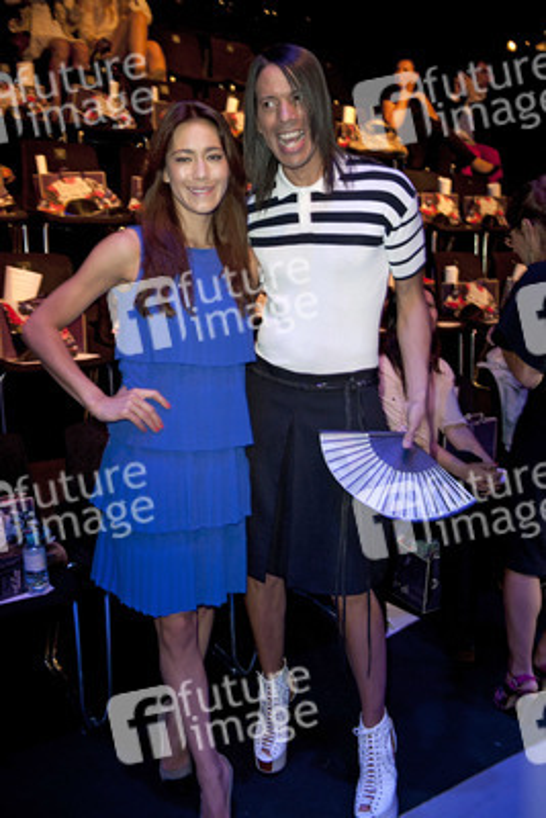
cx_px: 273
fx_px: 773
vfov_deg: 55.8
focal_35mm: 34
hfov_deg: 38.9
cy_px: 409
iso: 1600
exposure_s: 1/30
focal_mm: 34
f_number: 3.5
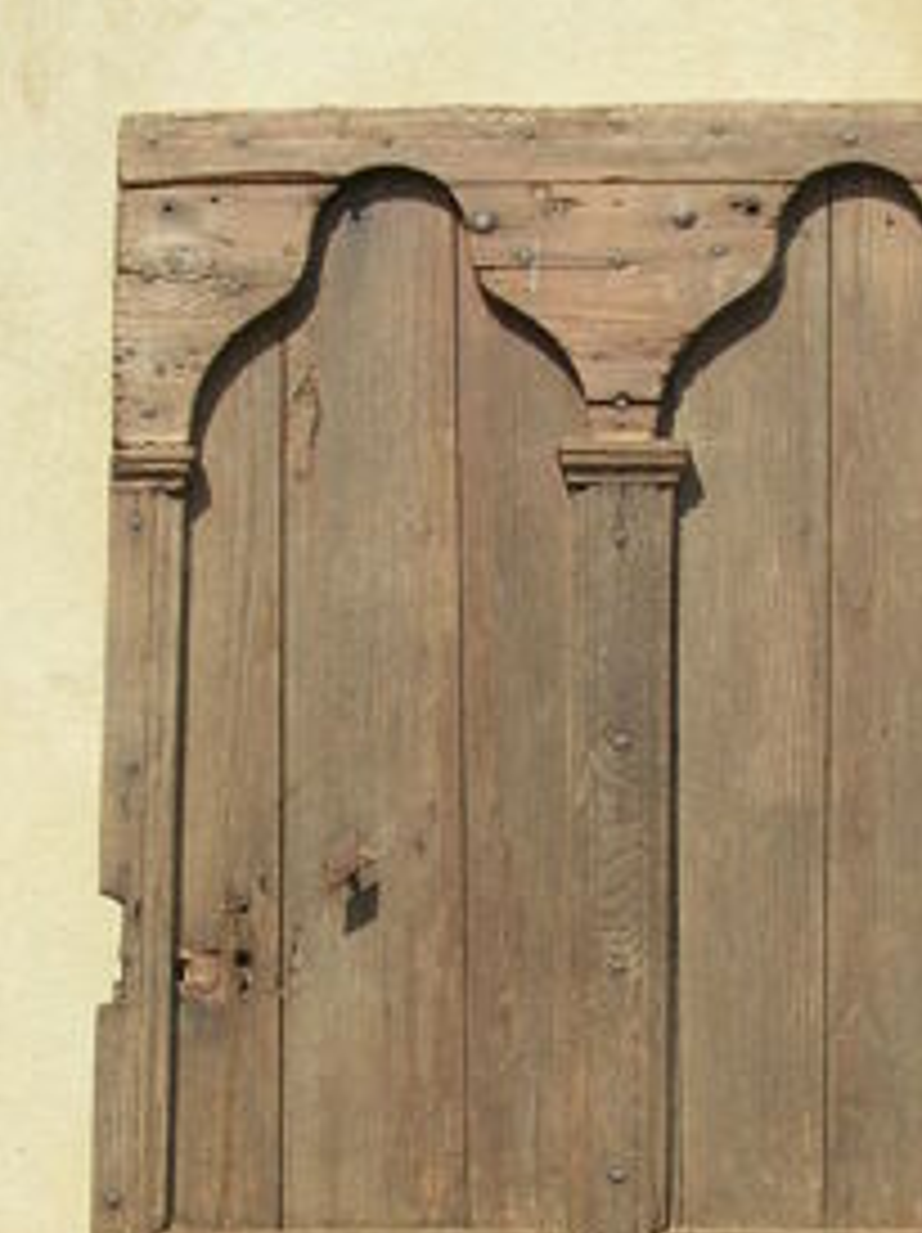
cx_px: 607
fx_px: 2917
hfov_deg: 17.9
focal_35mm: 82
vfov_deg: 23.2
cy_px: 1116
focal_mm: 5.8
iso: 50
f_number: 5.6
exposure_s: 1/258
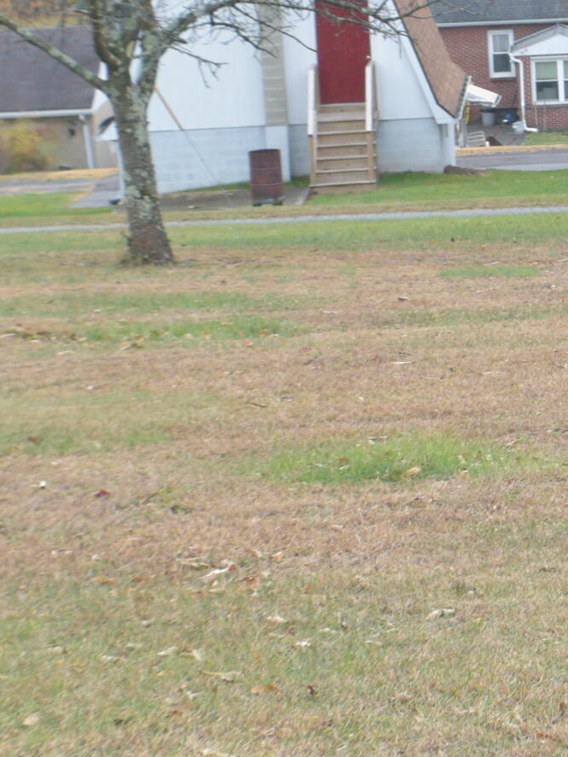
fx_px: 4806
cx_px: 1007
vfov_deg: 9.0
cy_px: 131
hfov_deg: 6.6
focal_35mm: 220
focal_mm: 45
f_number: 10
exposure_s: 1/400
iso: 800
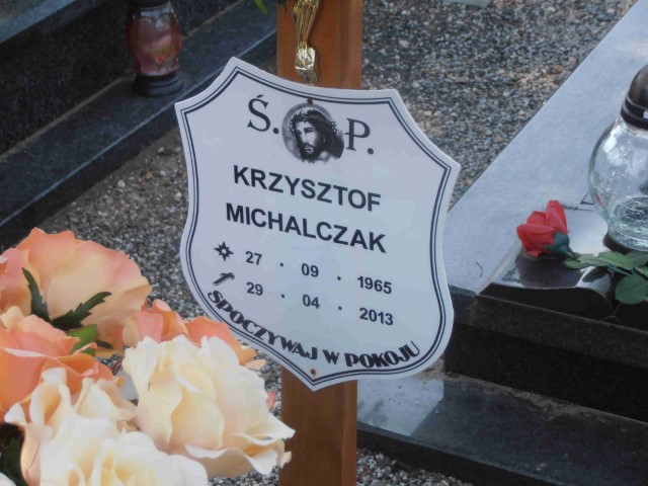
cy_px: 243
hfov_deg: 17.7
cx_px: 324
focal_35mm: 111
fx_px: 2078
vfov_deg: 13.3
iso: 80
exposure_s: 1/125
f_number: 5.5
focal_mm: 19.64
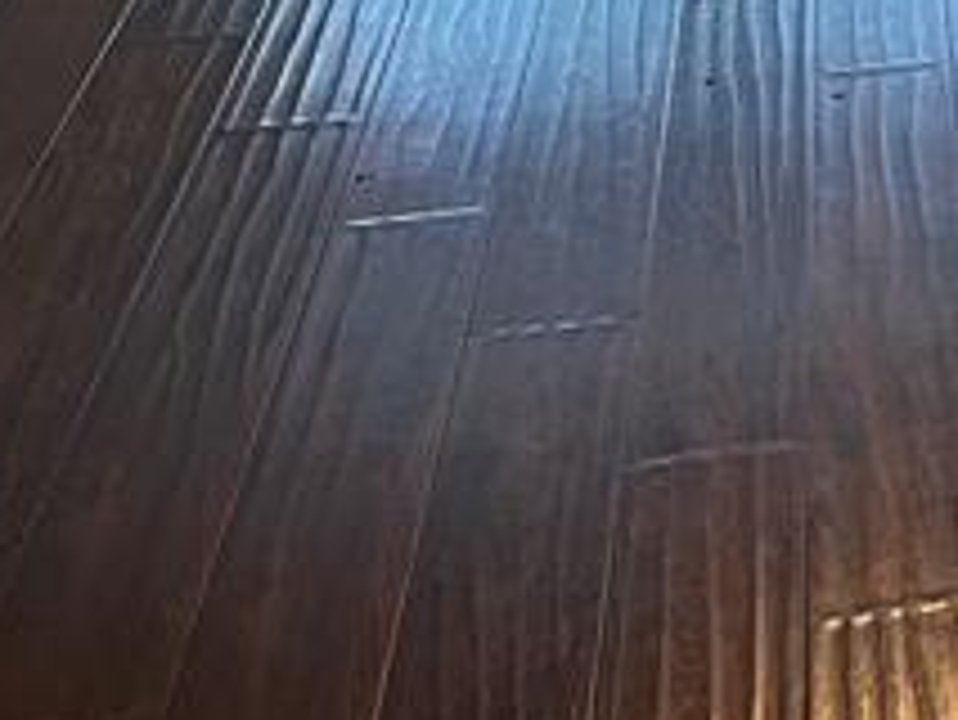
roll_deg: -1.0
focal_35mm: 125
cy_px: -842
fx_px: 3461
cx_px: 2109
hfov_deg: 13.0
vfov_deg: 10.6
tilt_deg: -6.1
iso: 160
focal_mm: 5.7
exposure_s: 1/60
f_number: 1.5
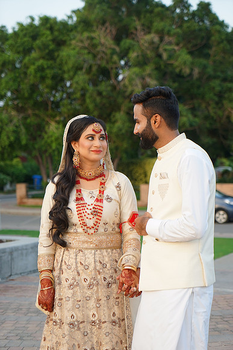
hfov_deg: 19.5
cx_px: 116
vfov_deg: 28.8
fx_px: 679
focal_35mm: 70
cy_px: 175
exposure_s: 1/200
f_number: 4
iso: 400
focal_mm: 70
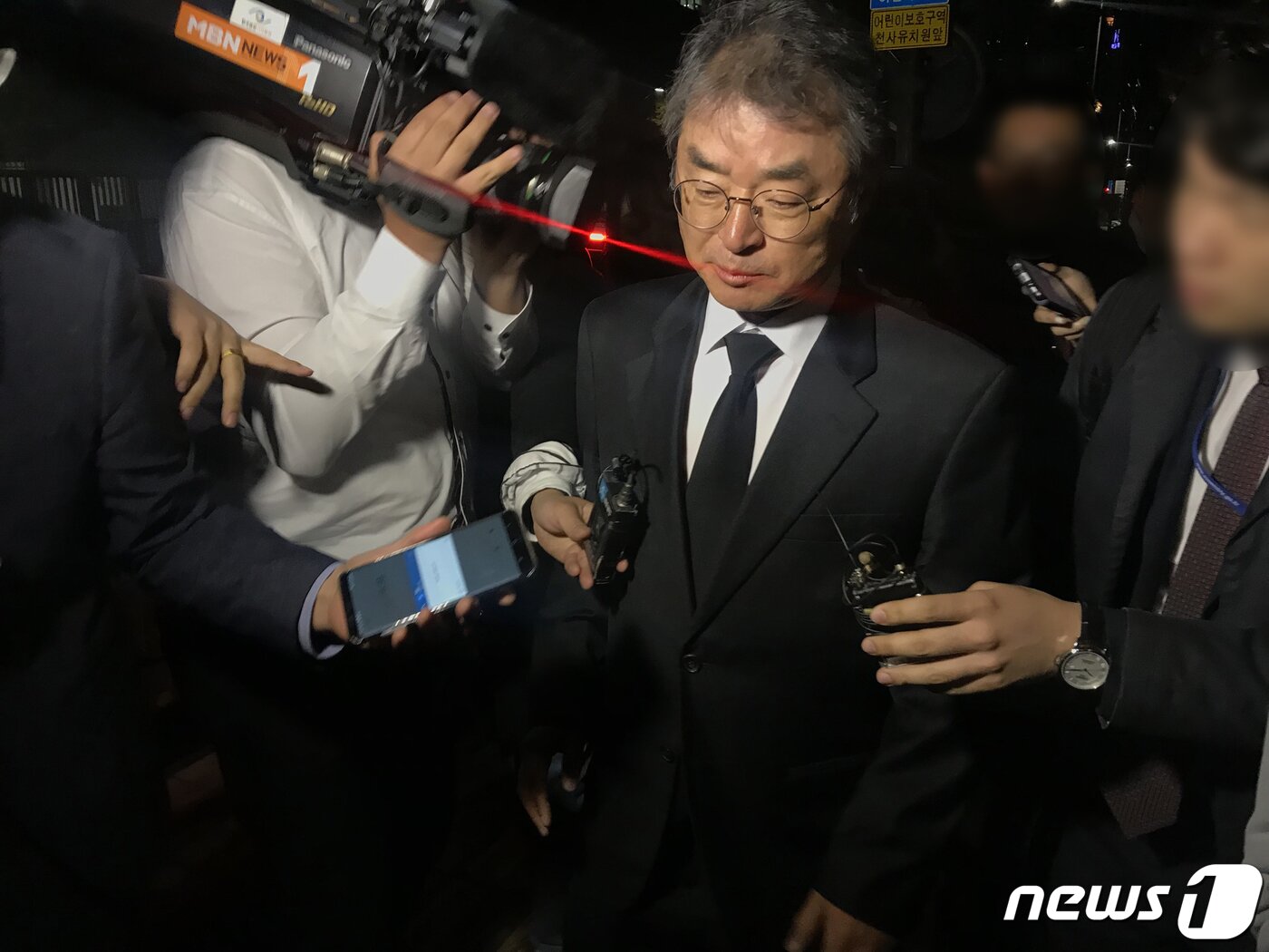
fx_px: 1026
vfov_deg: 49.7
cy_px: 476
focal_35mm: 28
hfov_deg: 63.4
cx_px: 634
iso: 40
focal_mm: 3.99
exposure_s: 1/17
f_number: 1.8
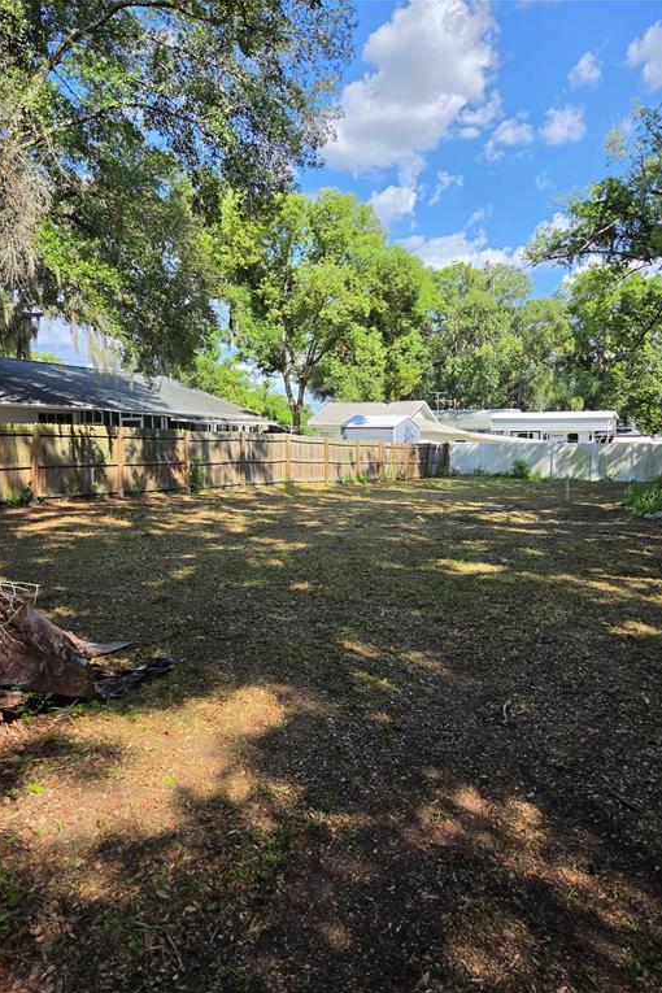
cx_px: 349
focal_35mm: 24
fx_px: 662
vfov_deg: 73.7
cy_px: 497
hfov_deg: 53.1
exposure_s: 1/2463
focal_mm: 5.4
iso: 80
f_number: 1.8
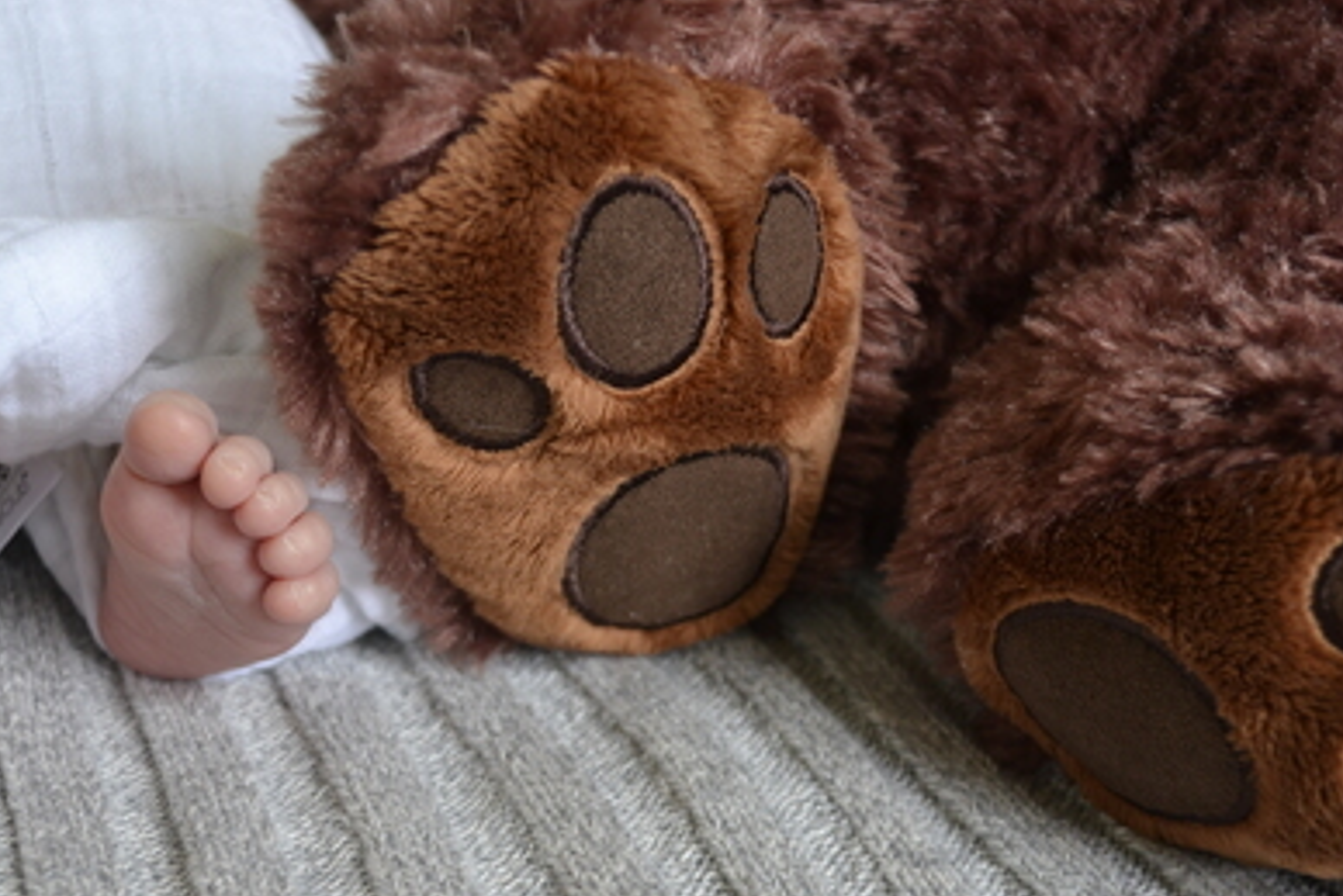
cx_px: 637
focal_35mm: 51
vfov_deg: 26.3
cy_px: 633
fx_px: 1903
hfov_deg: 38.9
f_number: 3.8
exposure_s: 1/25
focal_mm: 22
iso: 400
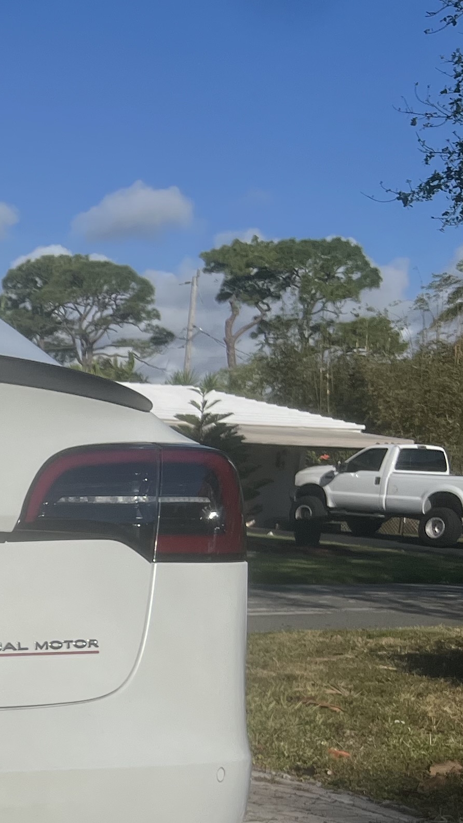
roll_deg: -1.6
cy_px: 708
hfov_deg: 14.4
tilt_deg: -8.3
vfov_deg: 28.4
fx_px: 1572
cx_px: -411
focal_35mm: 72
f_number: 1.5
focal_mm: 5.7
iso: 50
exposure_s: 1/16393
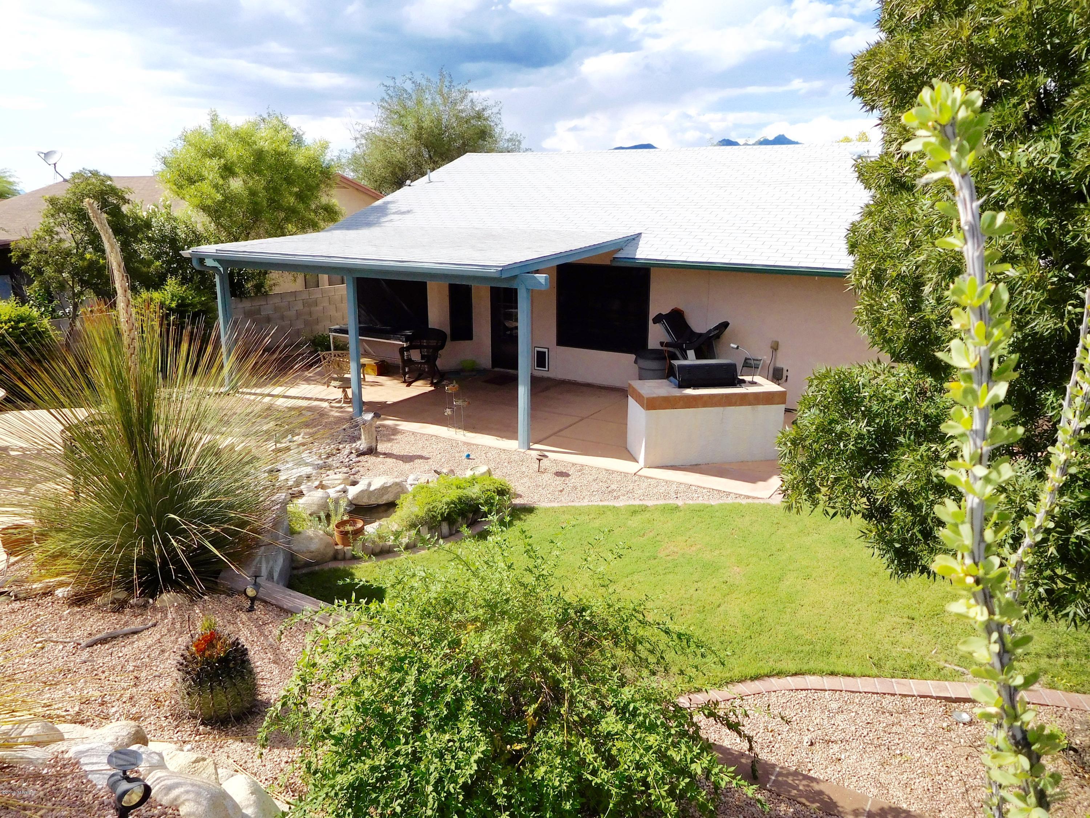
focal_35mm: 25
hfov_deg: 69.4
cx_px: 545
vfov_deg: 54.9
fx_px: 787
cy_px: 409
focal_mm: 4.5
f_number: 3.4
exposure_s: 1/1250
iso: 125
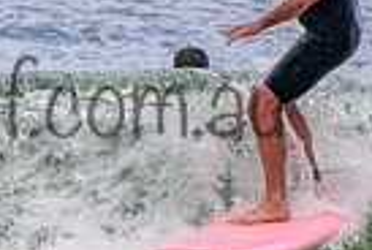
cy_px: 209
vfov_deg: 0.6
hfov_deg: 0.9
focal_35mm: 2324
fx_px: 24067
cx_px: -167
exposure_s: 1/2000
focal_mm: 400
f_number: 5.6
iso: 220
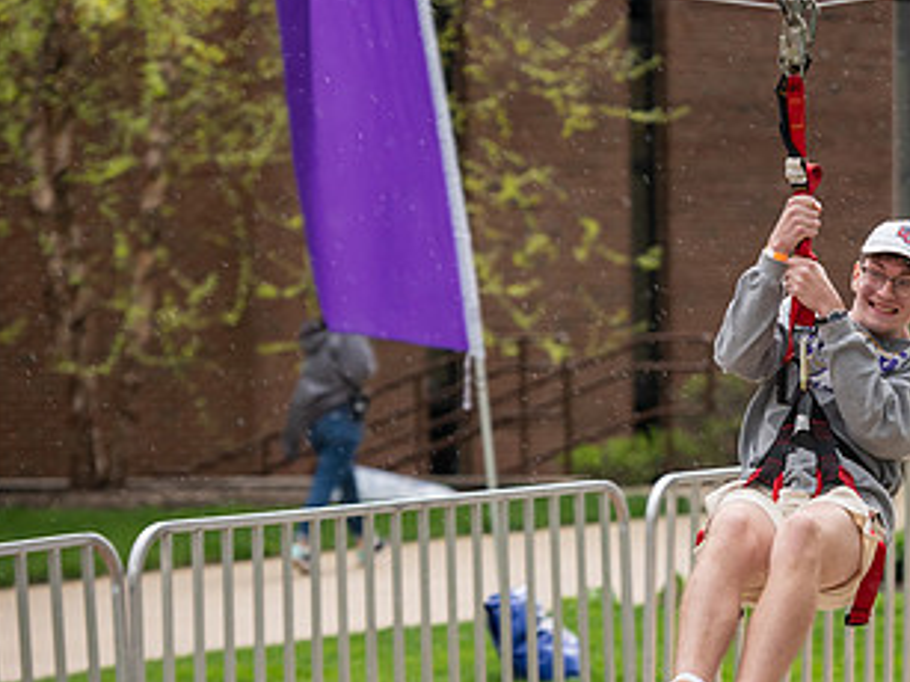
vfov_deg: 6.7
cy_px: 360
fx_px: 5834
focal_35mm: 222
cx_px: 803
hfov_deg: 8.9
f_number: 3.5
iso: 500
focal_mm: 122
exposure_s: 1/640
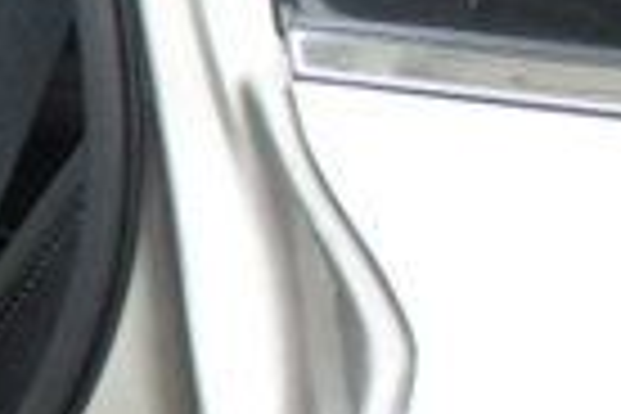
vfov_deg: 6.8
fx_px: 3467
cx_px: -1274
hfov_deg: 8.5
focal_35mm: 201
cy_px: 104
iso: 1600
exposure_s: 1/60
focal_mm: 18
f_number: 3.5
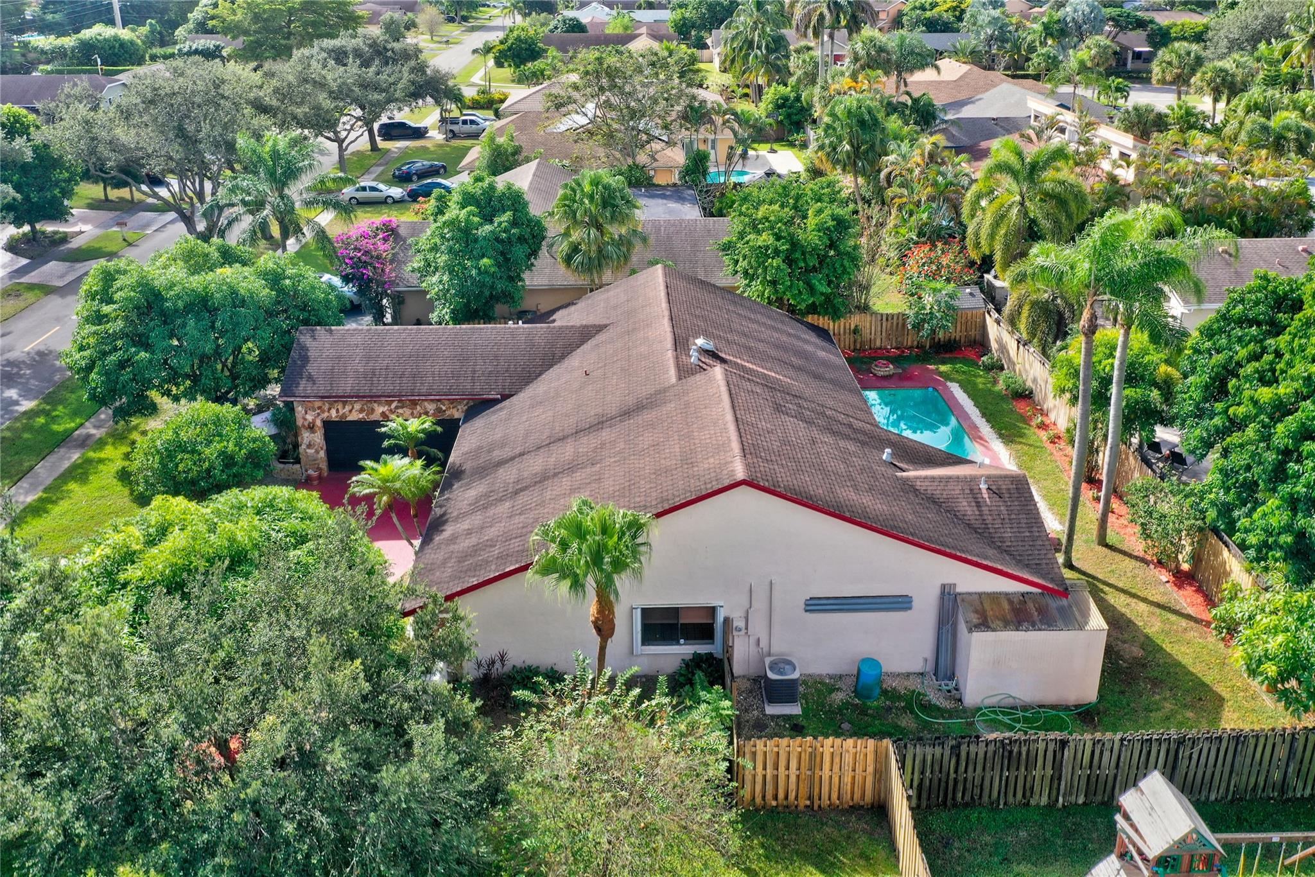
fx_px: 1023
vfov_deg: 46.4
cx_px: 658
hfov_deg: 65.5
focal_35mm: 28
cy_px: 438
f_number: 5.6
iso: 100
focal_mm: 10.3
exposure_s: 1/320
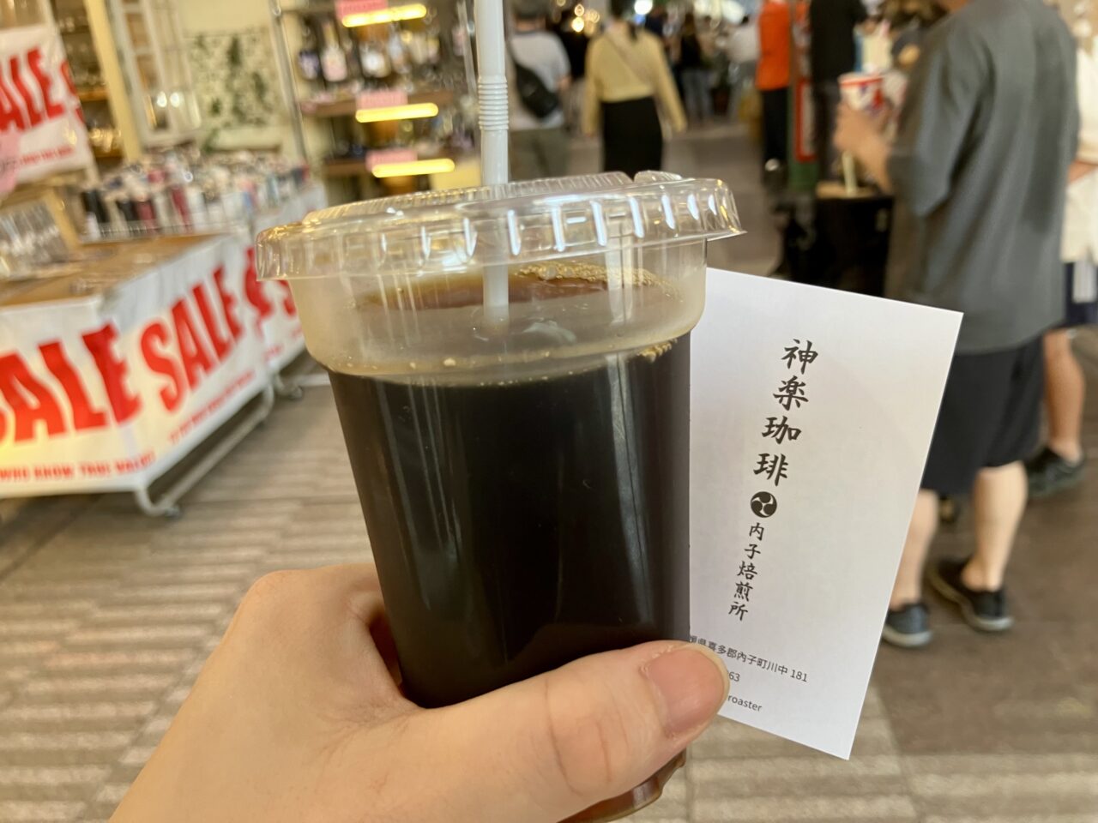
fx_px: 888
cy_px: 412
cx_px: 549
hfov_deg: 63.4
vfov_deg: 49.7
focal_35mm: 28
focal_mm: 3.99
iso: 50
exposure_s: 1/60
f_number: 1.8
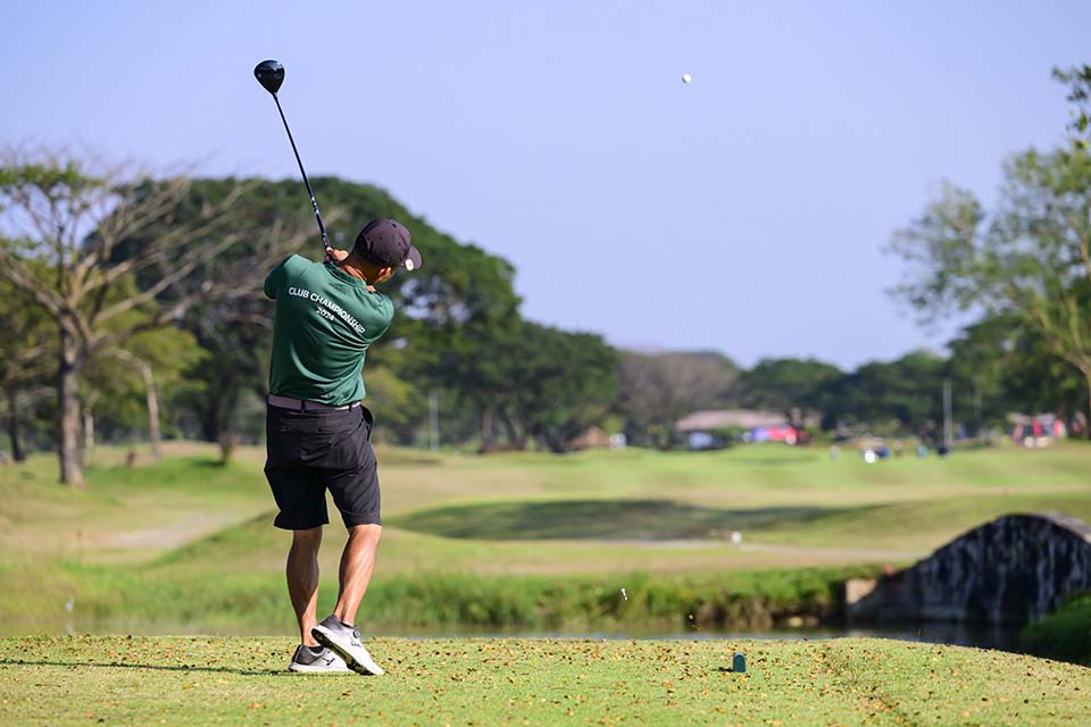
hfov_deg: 13.7
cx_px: 546
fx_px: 4545
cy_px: 364
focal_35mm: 150
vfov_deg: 9.1
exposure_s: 1/10000
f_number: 4
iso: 1250
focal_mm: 150
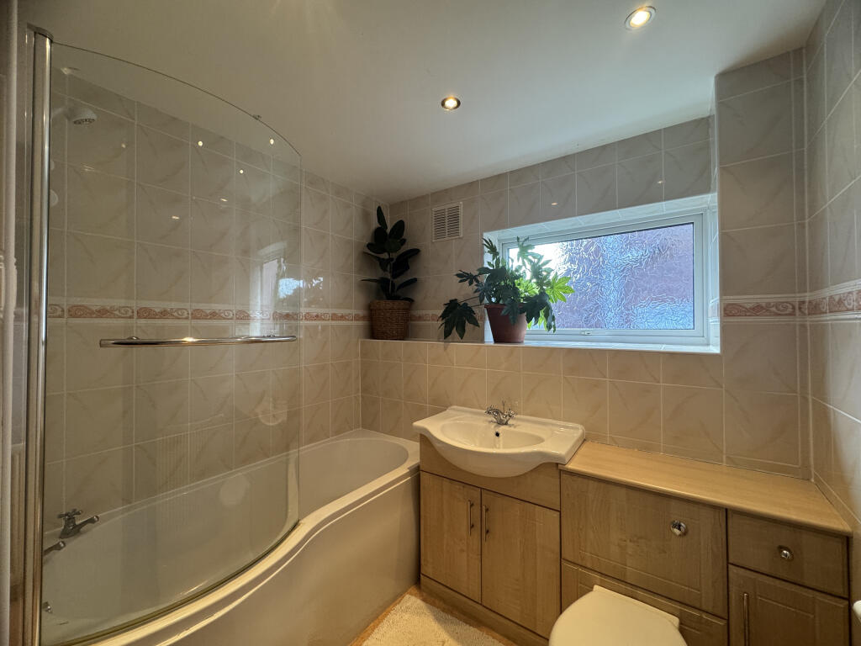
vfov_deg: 85.7
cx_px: 430
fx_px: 348
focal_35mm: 14
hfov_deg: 102.1
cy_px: 323
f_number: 2.2
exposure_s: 1/100
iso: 200
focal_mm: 2.22
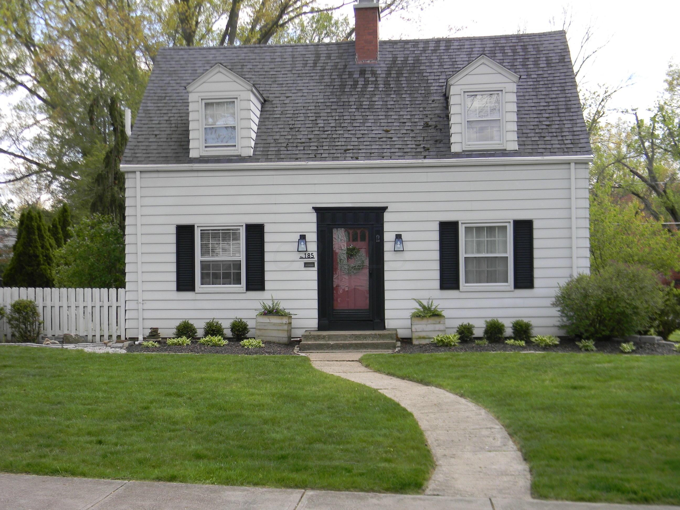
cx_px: 340
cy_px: 255
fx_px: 923
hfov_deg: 40.4
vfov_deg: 30.9
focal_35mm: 47
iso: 80
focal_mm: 8.6
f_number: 3.9
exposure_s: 1/221
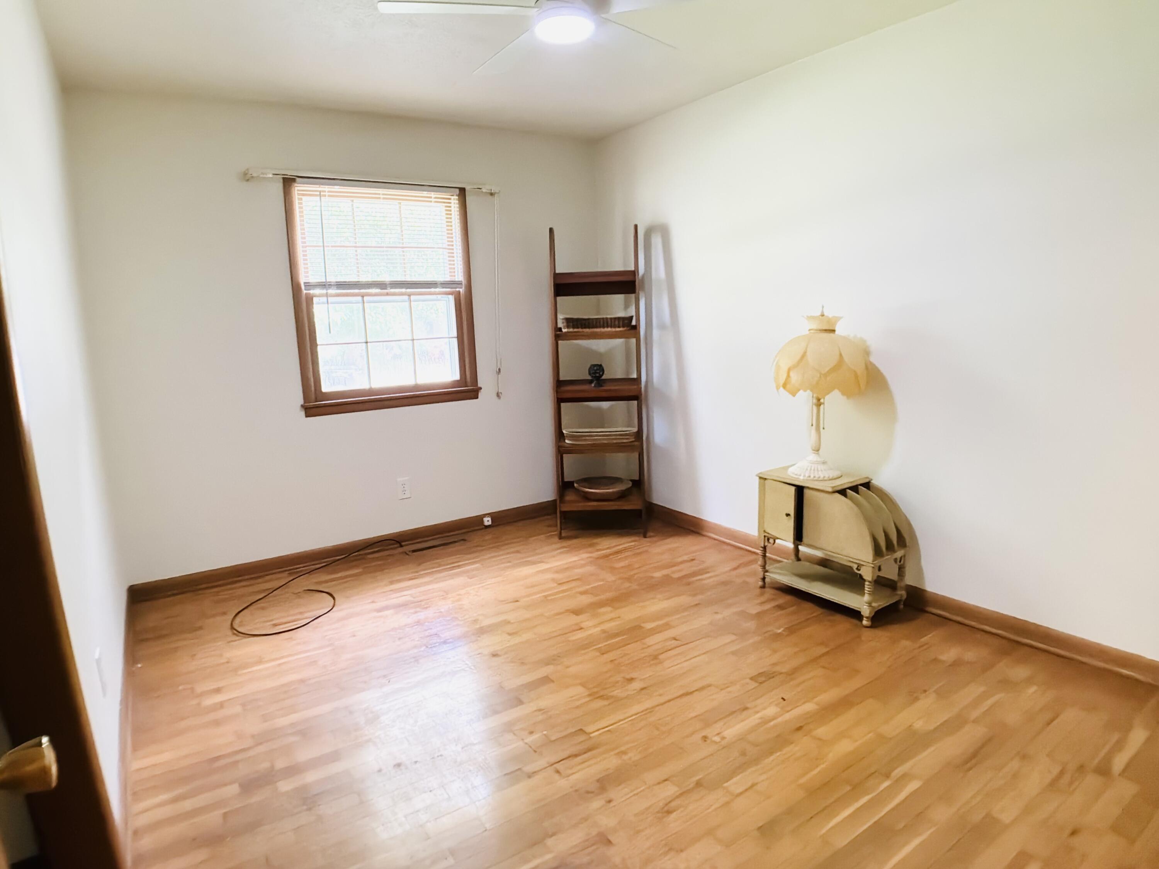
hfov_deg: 63.4
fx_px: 937
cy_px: 434
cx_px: 580
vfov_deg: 49.7
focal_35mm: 28
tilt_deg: -8.6
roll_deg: +3.0
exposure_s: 1/60
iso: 200
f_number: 1.8
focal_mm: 3
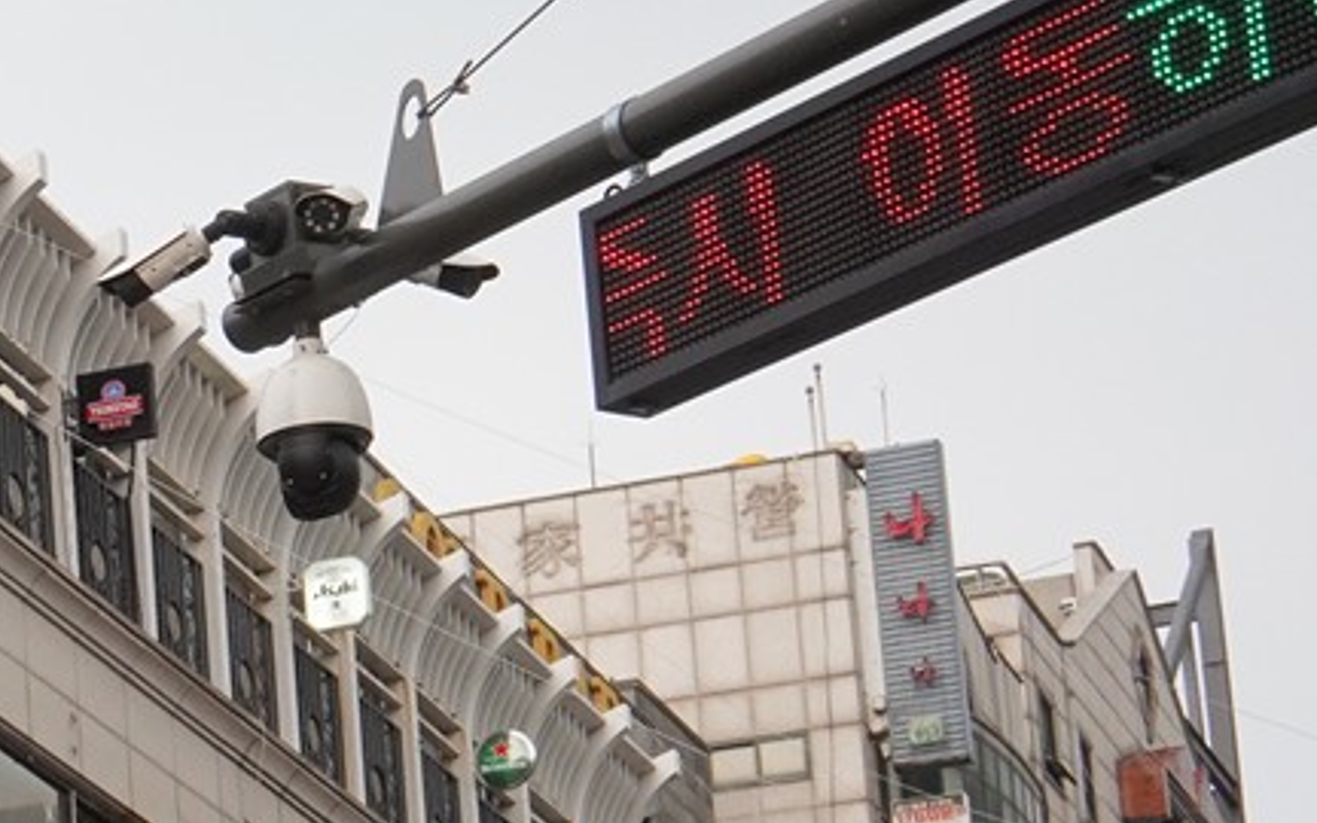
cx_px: -1561
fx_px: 5922
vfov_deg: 7.9
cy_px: 948
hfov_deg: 11.2
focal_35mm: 165
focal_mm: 35
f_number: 14
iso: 1600
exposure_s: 1/100
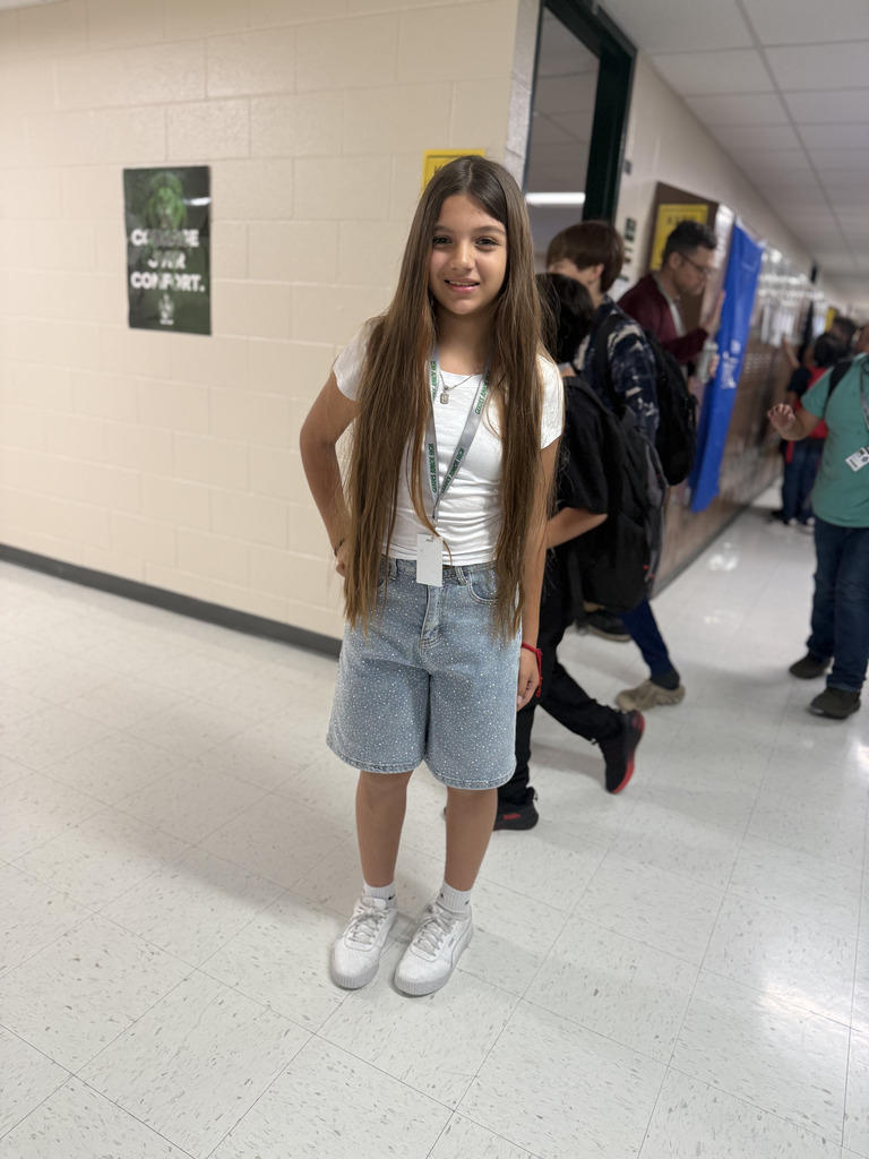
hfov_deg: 56.8
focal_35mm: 24
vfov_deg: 71.6
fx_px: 803
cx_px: 434
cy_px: 580
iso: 160
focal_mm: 6.76
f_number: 1.78
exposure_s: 1/120
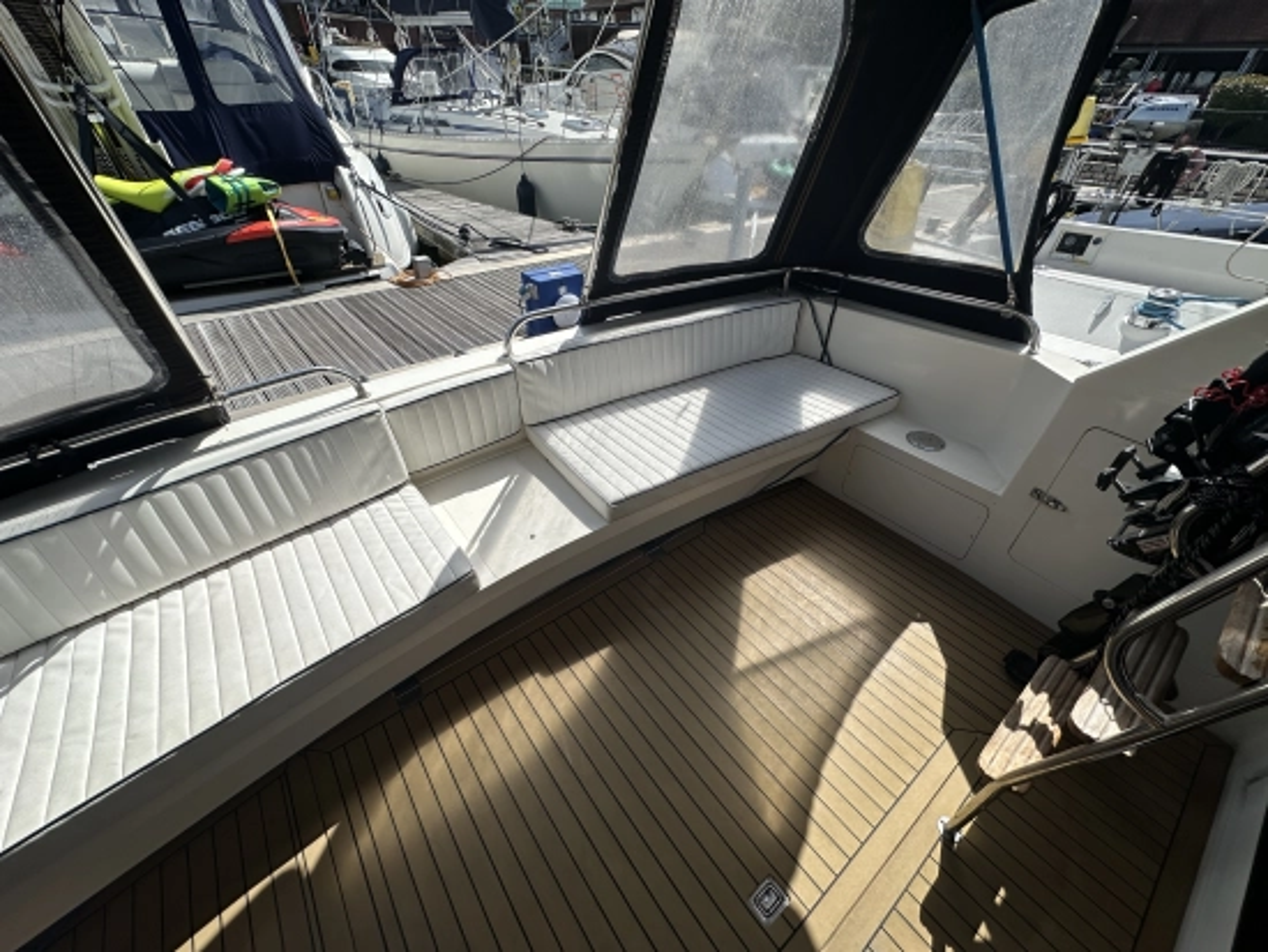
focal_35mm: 14
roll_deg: -2.7
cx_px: 634
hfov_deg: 102.0
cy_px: 476
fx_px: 513
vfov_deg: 85.7
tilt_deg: -36.5
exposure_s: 1/2747
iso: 50
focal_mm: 2.22
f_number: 2.2
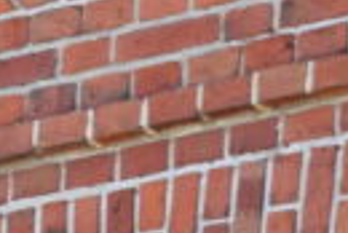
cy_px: -153
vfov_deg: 1.1
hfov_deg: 1.6
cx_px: -396
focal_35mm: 1282
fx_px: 12406
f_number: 5.6
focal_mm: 145
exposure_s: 1/500
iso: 400
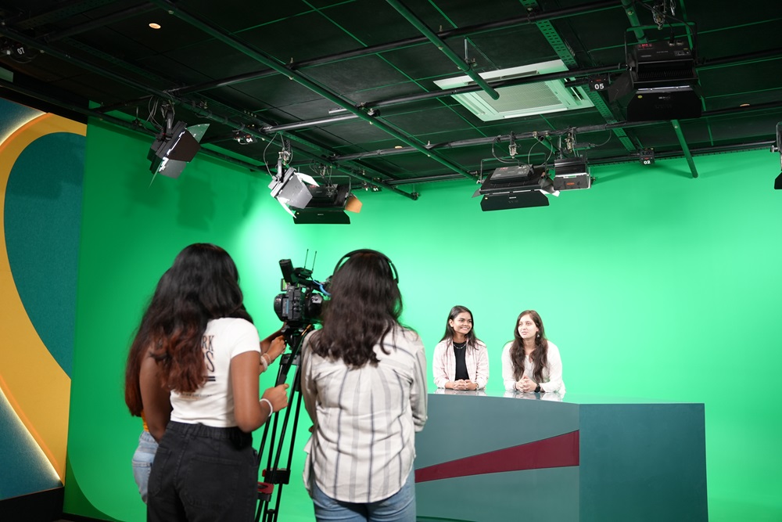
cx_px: 391
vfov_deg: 41.5
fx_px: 689
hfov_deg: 59.2
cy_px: 261
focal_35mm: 32
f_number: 2.8
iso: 500
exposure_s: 1/100
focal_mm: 31.7
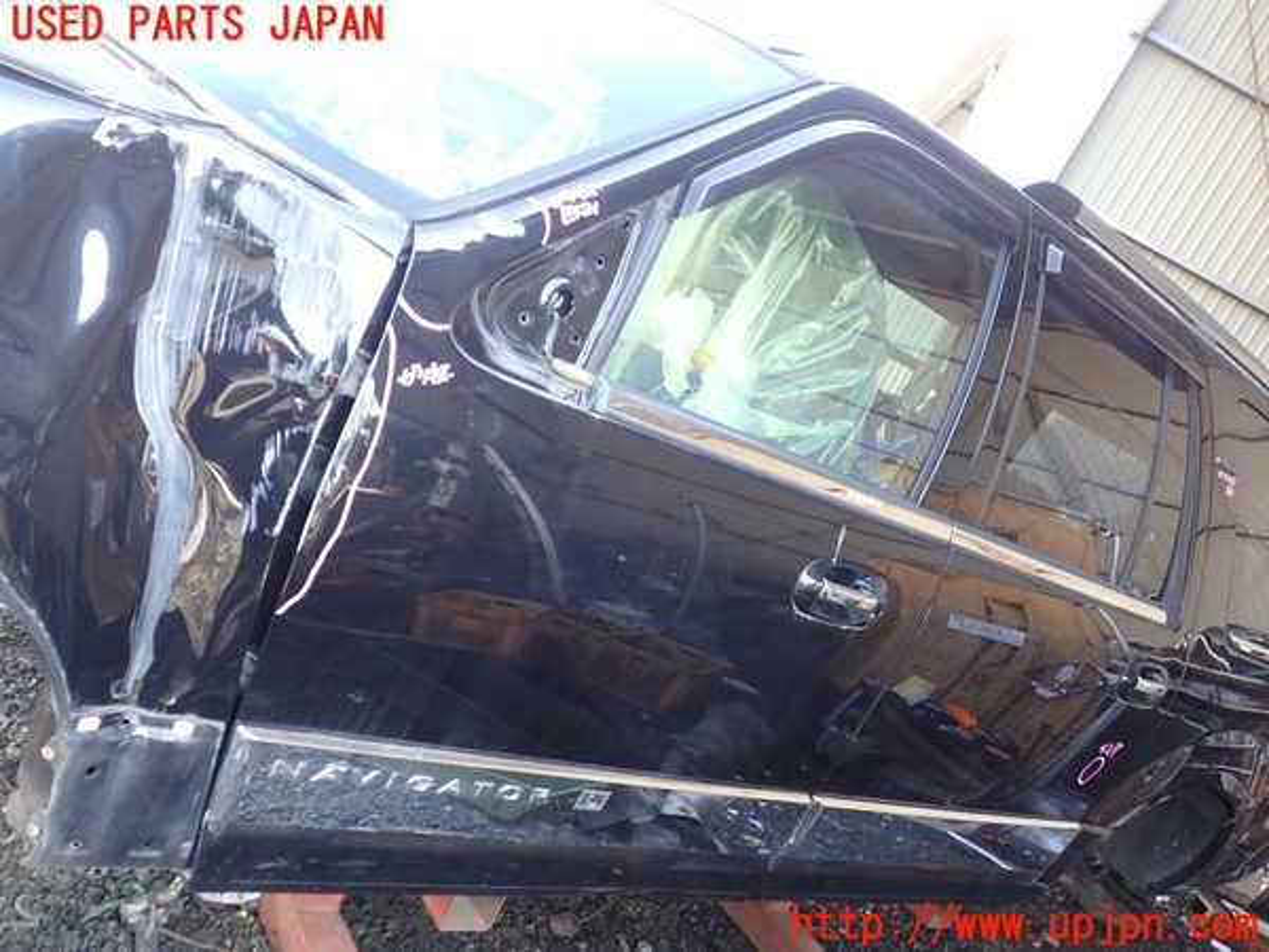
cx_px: 634
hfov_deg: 60.0
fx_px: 1100
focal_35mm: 30
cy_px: 476
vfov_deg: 46.8
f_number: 2.3
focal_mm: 5.4
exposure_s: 1/60
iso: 100
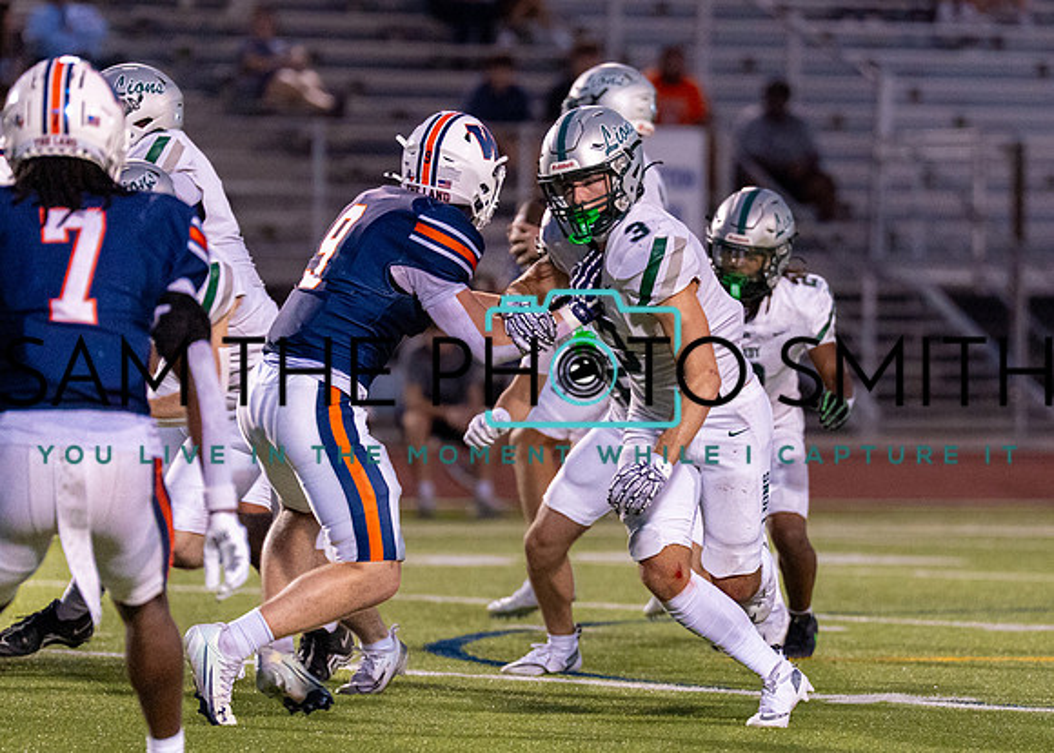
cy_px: 398
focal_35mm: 413
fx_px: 12374
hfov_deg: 4.9
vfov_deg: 3.5
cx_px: 591
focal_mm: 200
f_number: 2.8
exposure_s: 1/1000
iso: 2000
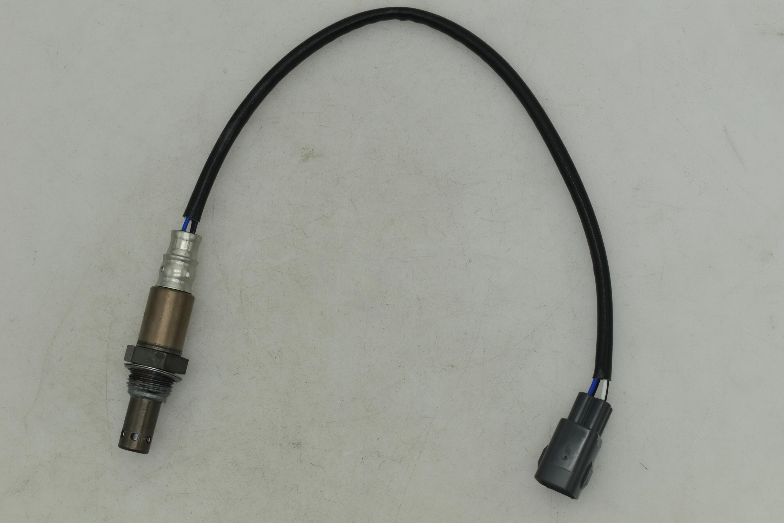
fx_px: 1372
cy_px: 262
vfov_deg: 21.6
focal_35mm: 63
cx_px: 392
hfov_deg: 31.9
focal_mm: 42
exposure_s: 1/200
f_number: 10
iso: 560
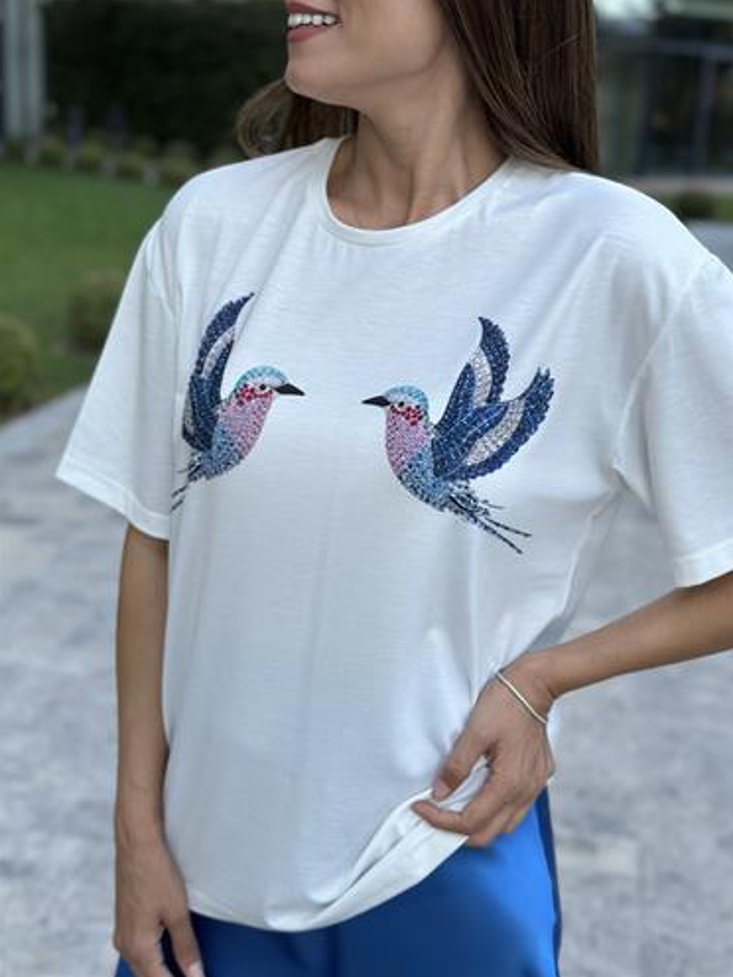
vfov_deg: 38.9
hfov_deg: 29.7
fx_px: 1383
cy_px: 481
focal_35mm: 49
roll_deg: -3.3
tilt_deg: -15.5
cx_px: 370
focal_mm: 6.86
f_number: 1.78
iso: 80
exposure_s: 1/612
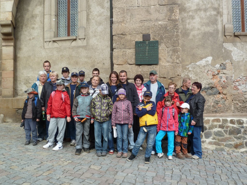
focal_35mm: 35
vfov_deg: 40.7
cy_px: 92
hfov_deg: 52.6
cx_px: 124
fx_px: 250
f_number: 4
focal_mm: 5.7
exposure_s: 1/320
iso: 80
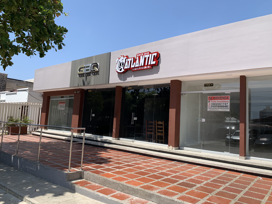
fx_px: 204
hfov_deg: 67.3
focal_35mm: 26
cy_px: 102
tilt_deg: +4.9
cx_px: 136
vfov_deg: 53.1
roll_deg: -3.2
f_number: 1.8
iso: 25
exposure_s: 1/2033
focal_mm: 4.25
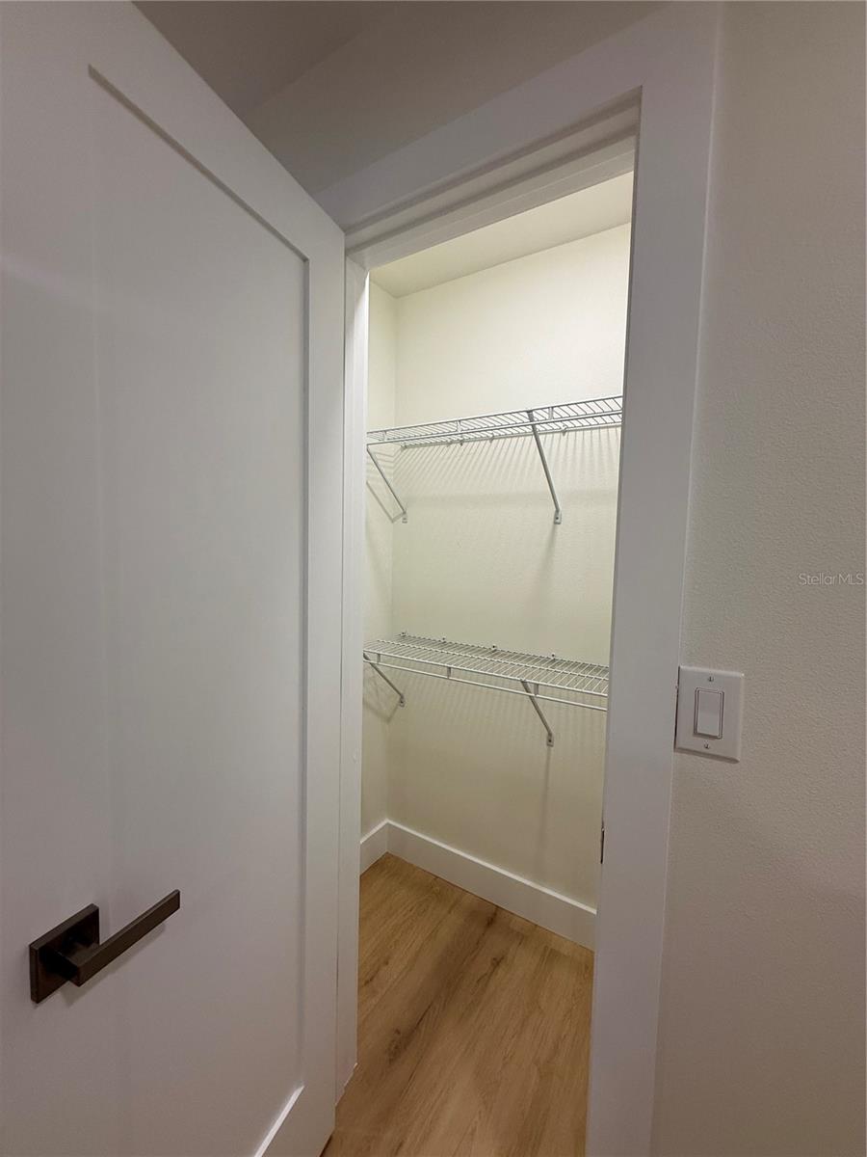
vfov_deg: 102.1
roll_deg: -0.7
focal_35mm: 14
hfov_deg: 85.7
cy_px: 578
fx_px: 468
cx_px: 434
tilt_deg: -2.8
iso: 100
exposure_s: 1/120
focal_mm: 2.22
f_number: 2.2
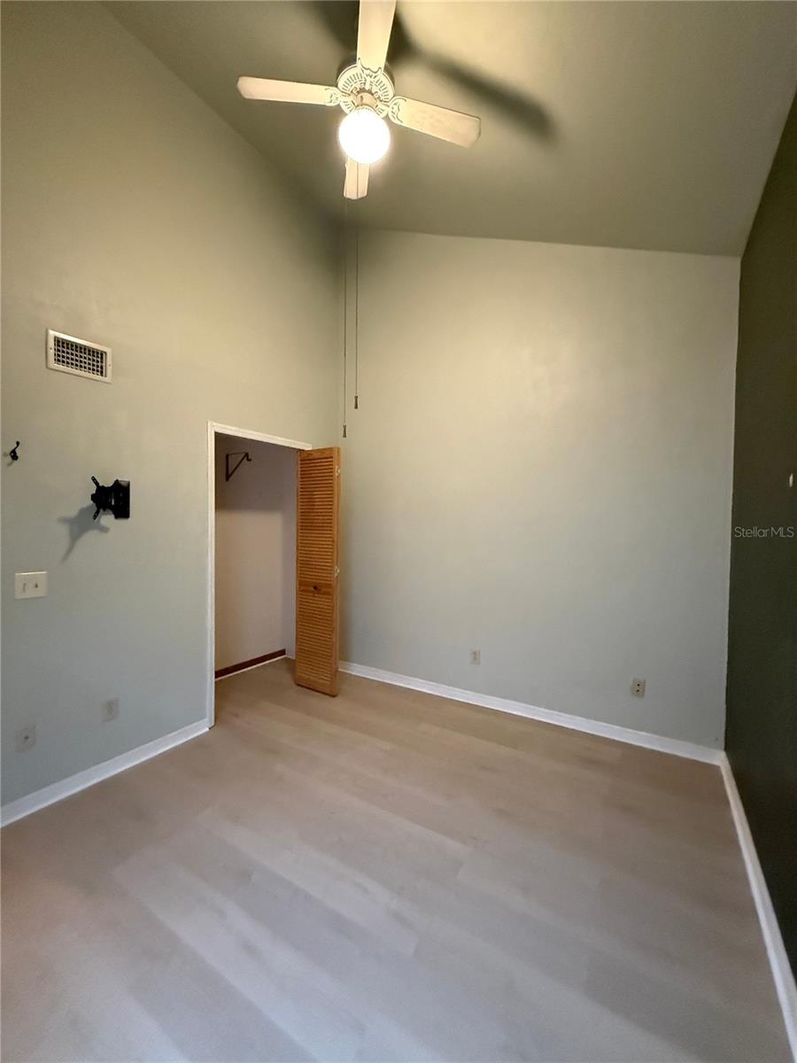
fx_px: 430
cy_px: 532
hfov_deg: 85.7
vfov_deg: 102.1
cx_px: 398
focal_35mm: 14
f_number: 2.2
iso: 1250
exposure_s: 1/60
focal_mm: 2.22
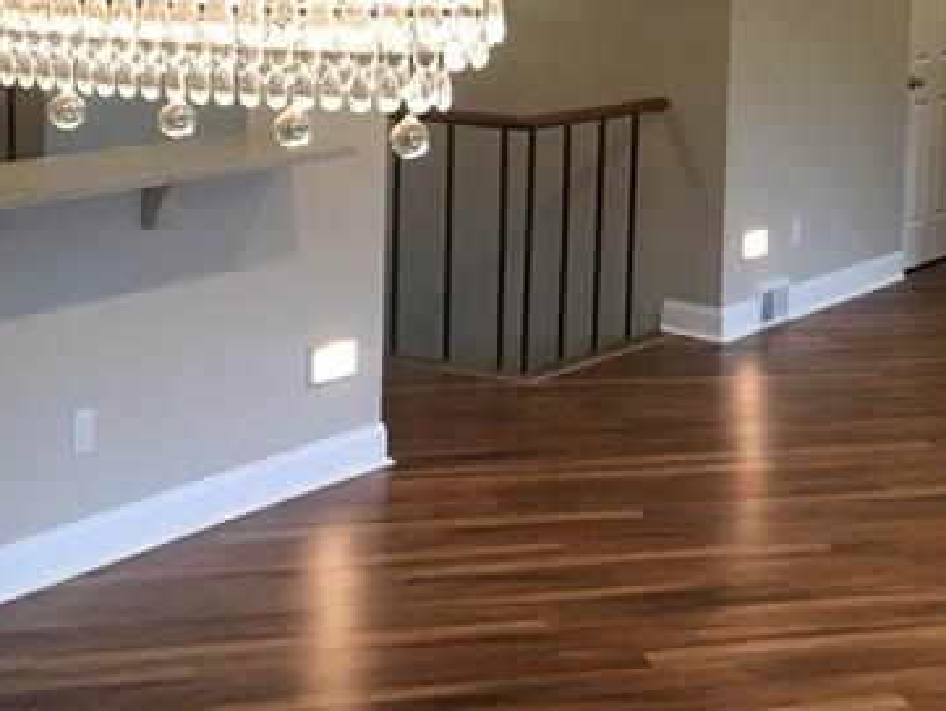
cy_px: 125
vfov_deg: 17.8
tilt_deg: -5.9
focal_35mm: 82
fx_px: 2242
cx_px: 852
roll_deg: -2.0
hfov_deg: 23.2
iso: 64
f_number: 2.2
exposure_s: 1/30
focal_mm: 4.15
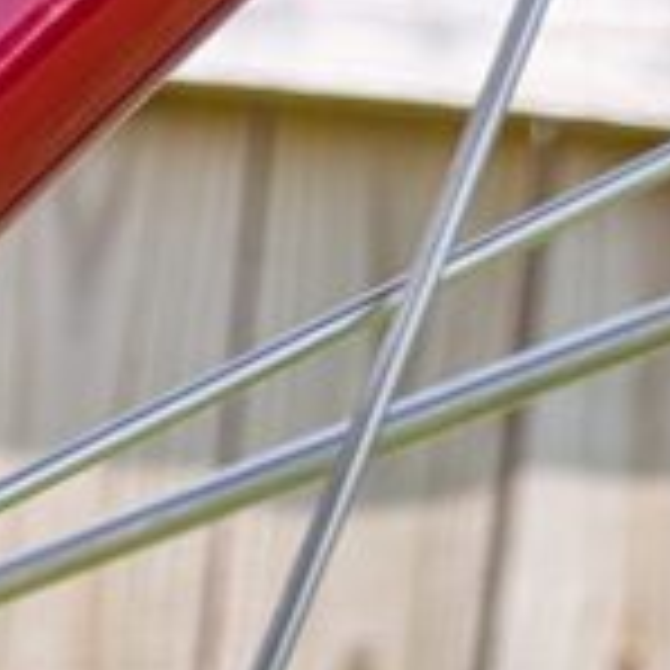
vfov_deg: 9.1
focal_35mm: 171
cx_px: -1214
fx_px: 3745
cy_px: 1691
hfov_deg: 8.7
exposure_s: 1/389
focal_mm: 4.53
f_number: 1.7
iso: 30
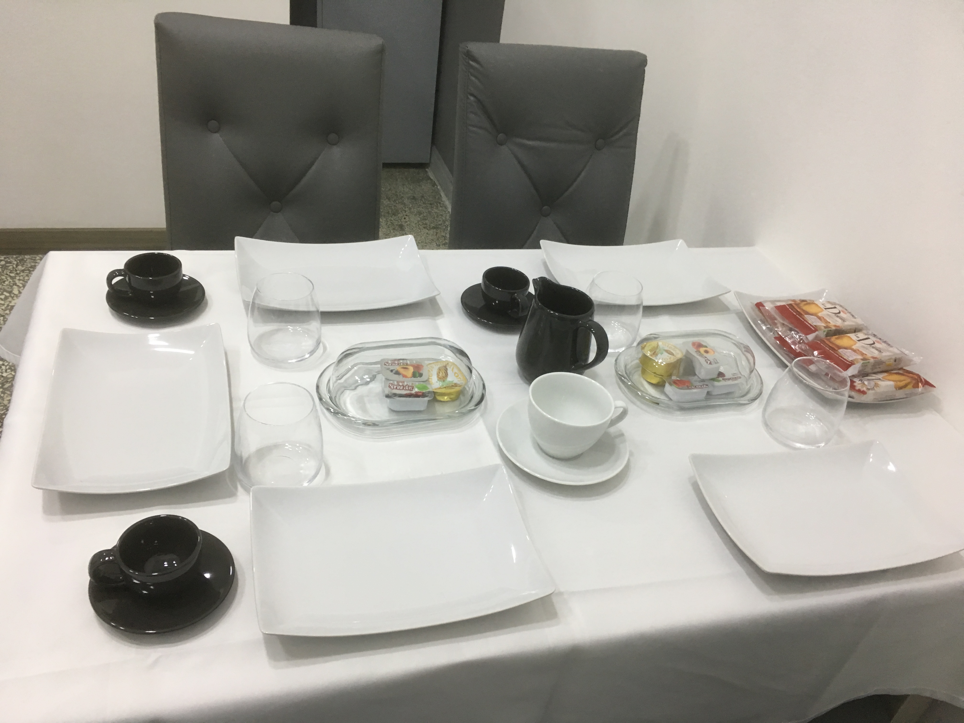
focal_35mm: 29
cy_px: 362
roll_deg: -8.5
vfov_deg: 48.2
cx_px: 482
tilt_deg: -34.8
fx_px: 808
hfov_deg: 61.7
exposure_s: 1/33
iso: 125
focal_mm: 4.15
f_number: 2.2
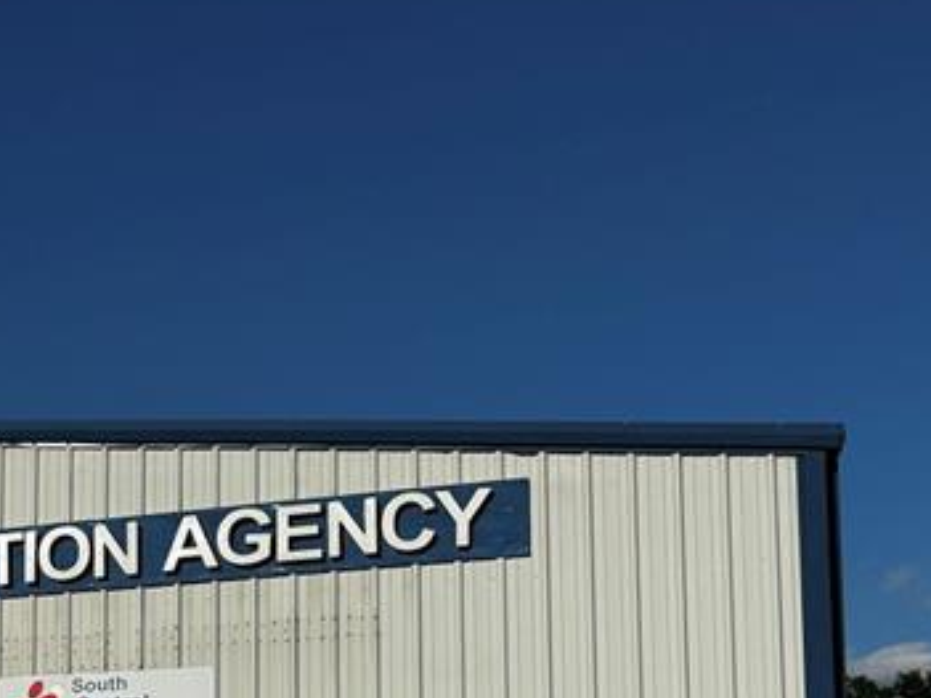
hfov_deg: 23.9
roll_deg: -0.7
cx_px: -332
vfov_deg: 19.9
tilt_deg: +6.2
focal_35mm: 70
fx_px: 1882
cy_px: 811
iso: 80
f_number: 1.78
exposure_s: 1/12346
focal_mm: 6.76
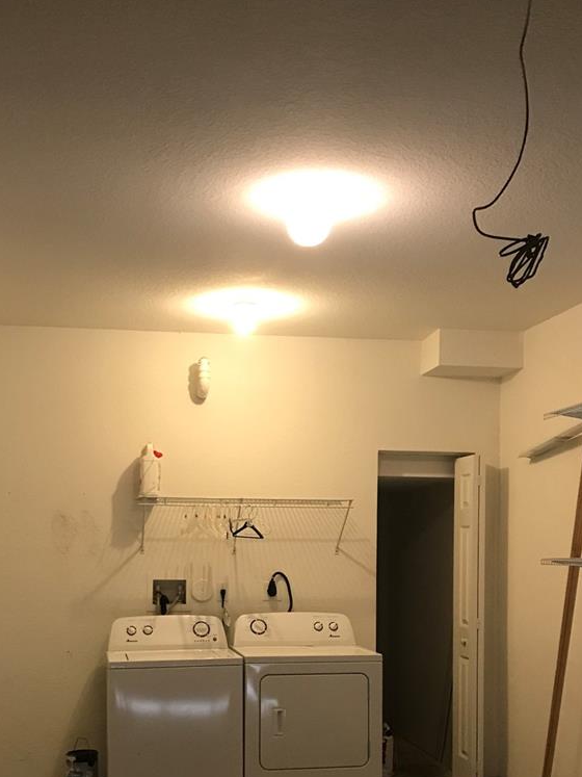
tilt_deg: +0.5
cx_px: 280
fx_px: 1009
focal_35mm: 45
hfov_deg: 32.2
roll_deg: -0.3
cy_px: 567
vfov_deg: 41.1
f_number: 1.8
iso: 50
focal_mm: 3.99
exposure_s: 1/15
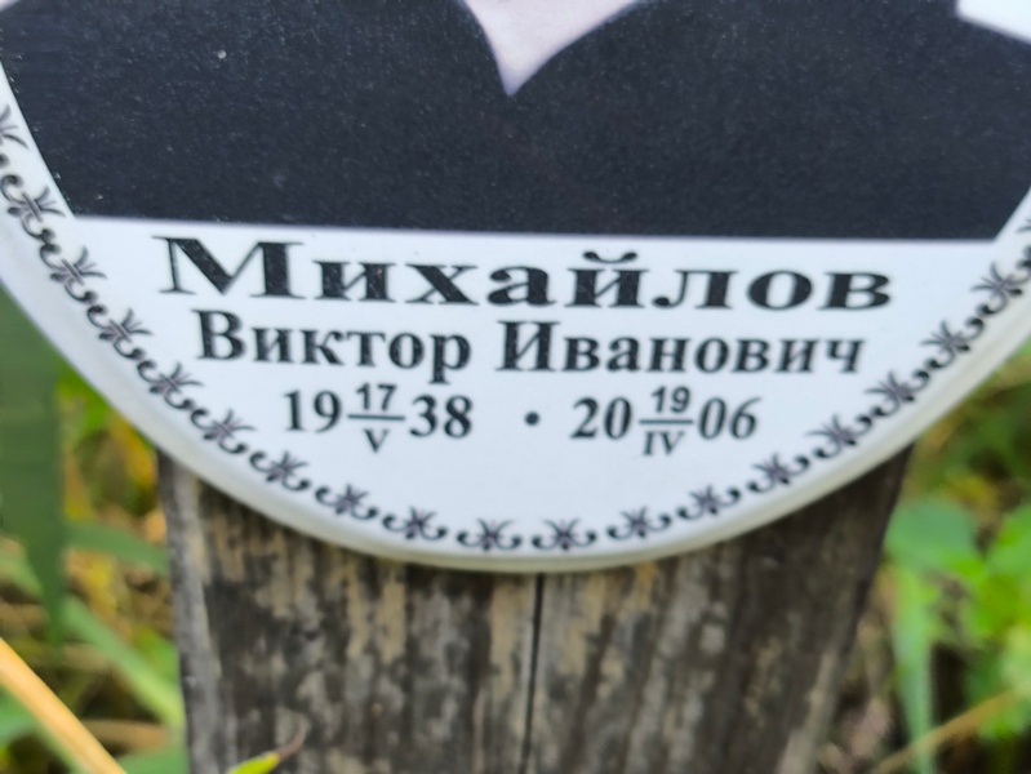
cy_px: 387
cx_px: 516
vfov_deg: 29.1
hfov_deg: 38.2
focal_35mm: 50
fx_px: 1490
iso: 100
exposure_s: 1/60
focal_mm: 4.71
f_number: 1.7
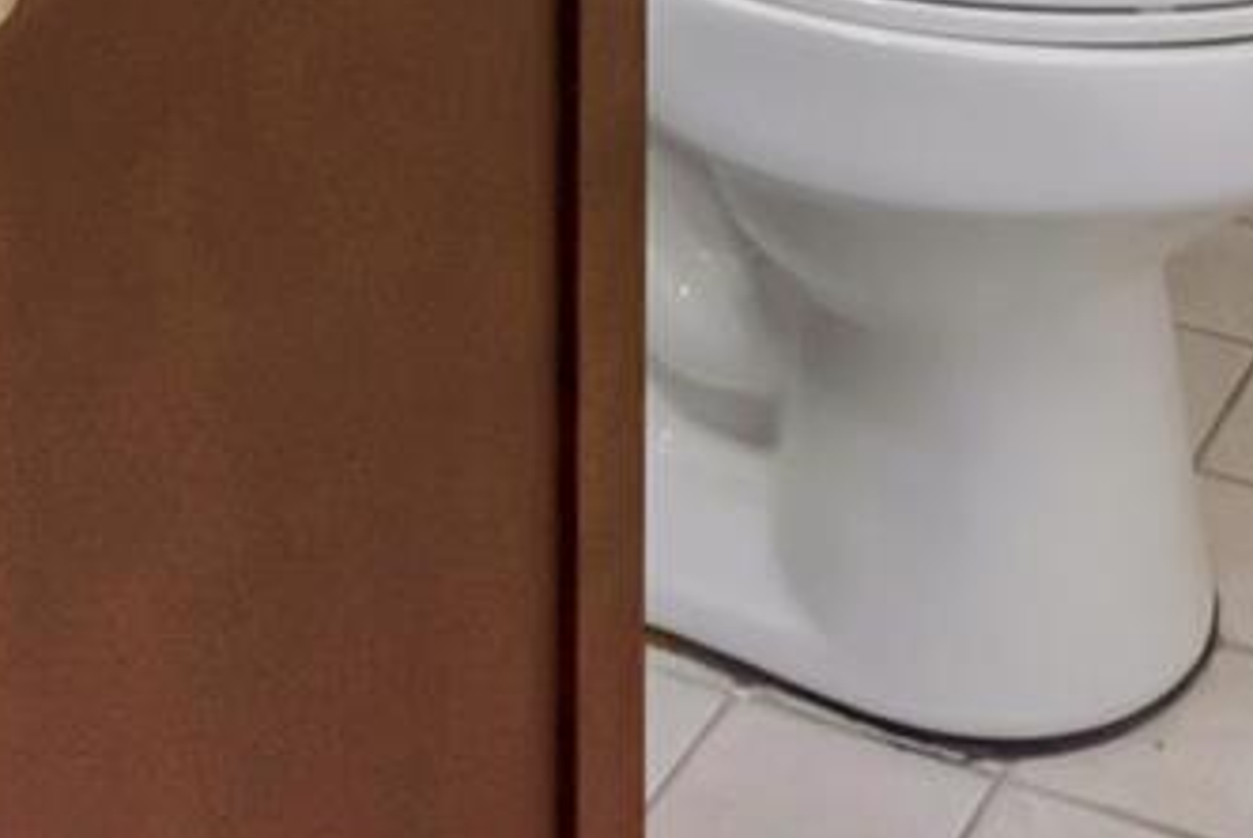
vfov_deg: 13.1
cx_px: 796
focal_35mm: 79
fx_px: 2766
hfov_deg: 25.4
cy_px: -1159
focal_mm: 11
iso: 1250
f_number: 10
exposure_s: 1/125
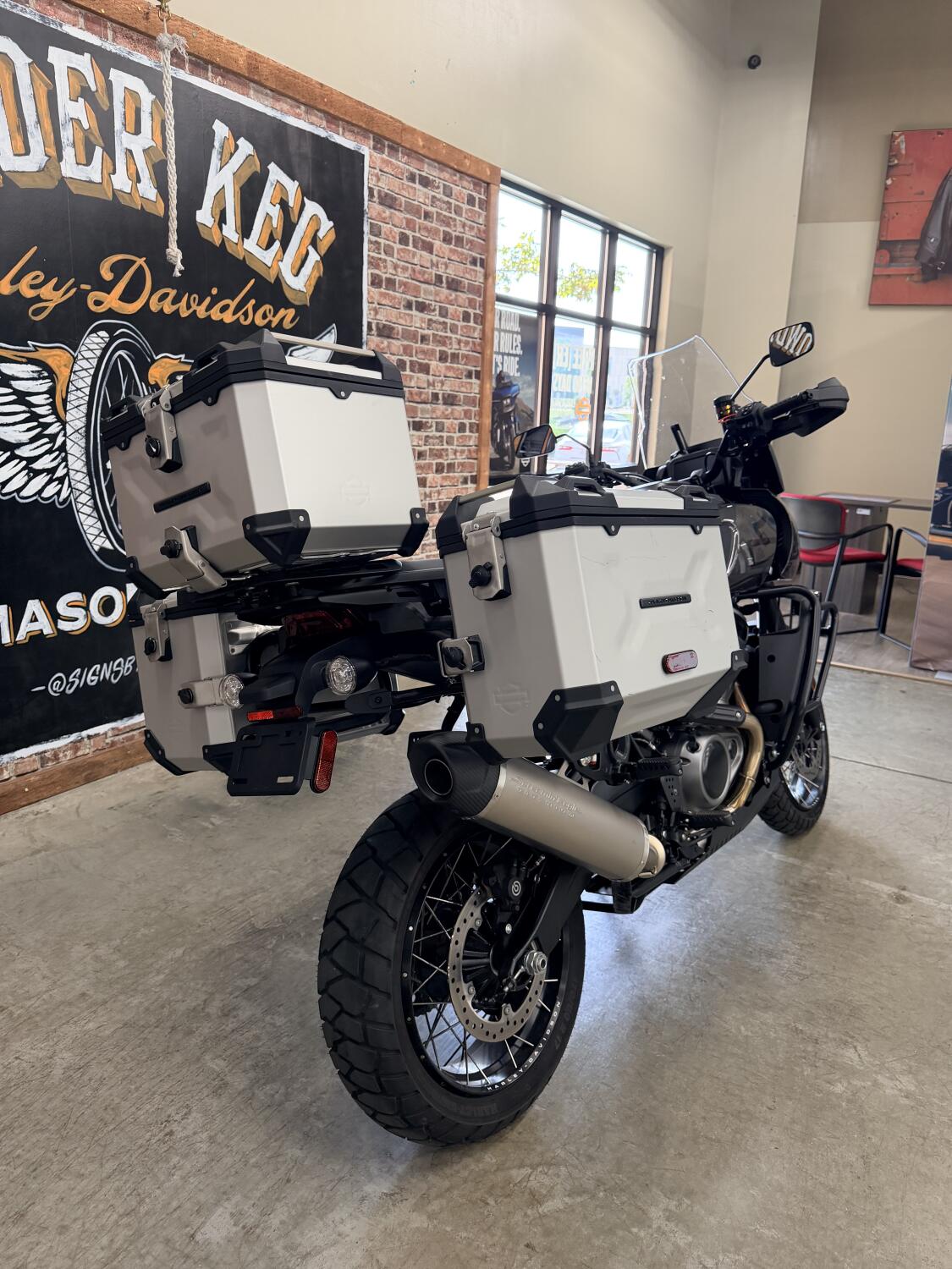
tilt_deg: -12.5
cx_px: 476
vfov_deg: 71.6
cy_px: 634
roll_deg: -2.3
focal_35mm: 24
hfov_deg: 56.8
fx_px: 880
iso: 250
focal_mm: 6.76
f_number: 1.78
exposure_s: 1/120
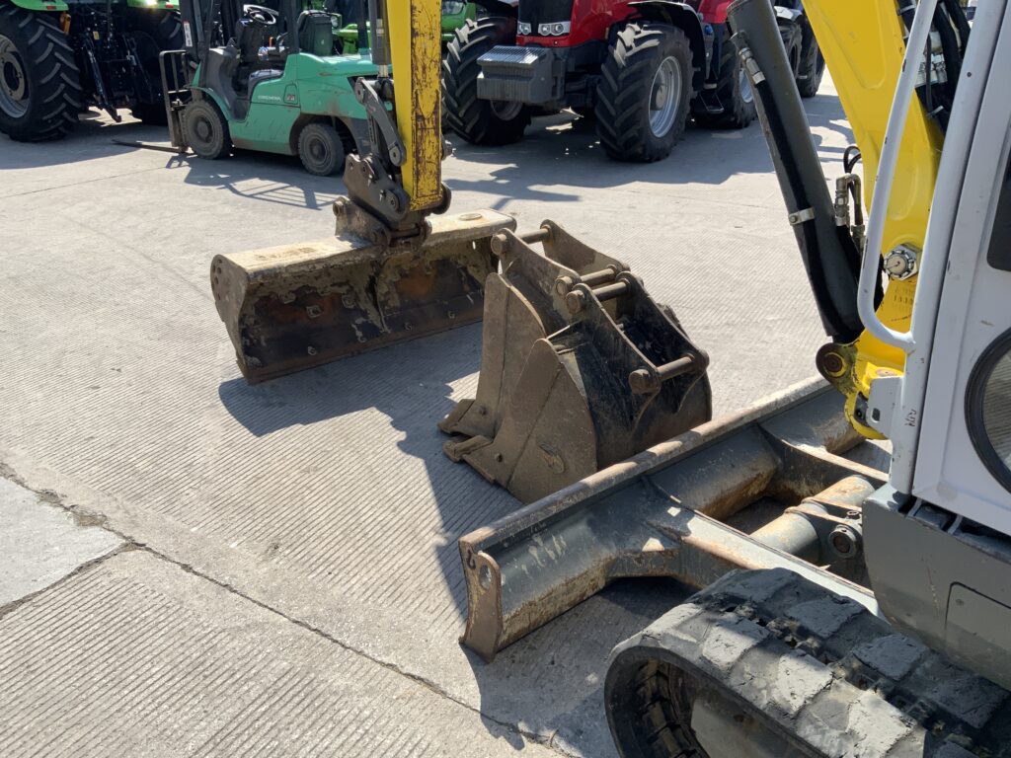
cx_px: 506
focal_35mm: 29
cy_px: 379
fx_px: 847
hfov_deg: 61.7
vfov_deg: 48.2
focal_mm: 3
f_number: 1.8
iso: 16
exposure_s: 1/1342
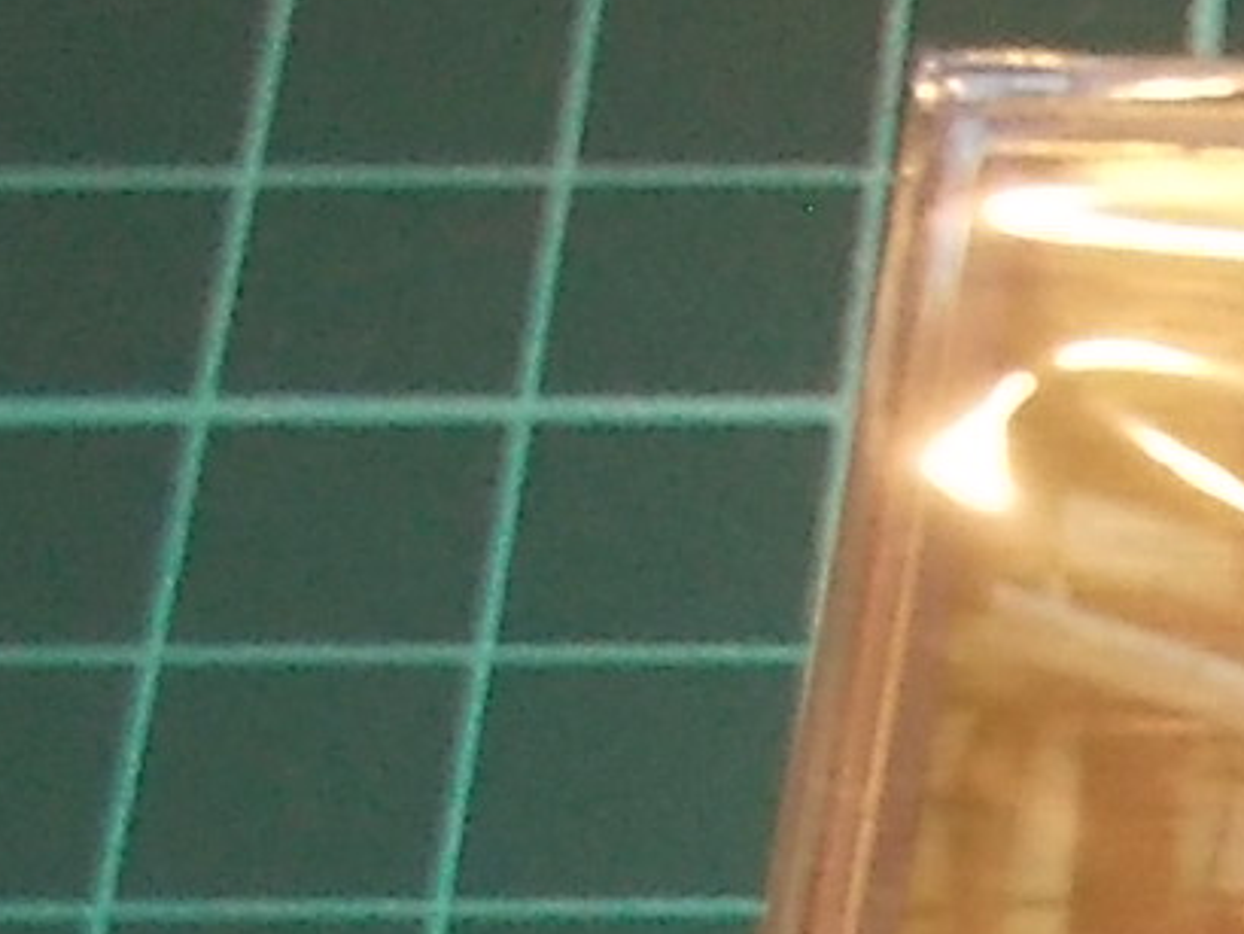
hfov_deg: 10.4
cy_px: 2324
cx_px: 3115
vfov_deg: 8.4
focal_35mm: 161
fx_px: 5788
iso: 200
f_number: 3.3
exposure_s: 1/30
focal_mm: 4.1
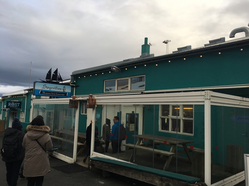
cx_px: 124
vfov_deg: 48.2
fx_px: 209
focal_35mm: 29
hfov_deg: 61.7
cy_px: 93
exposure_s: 1/541
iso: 25
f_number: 2.2
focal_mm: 4.15
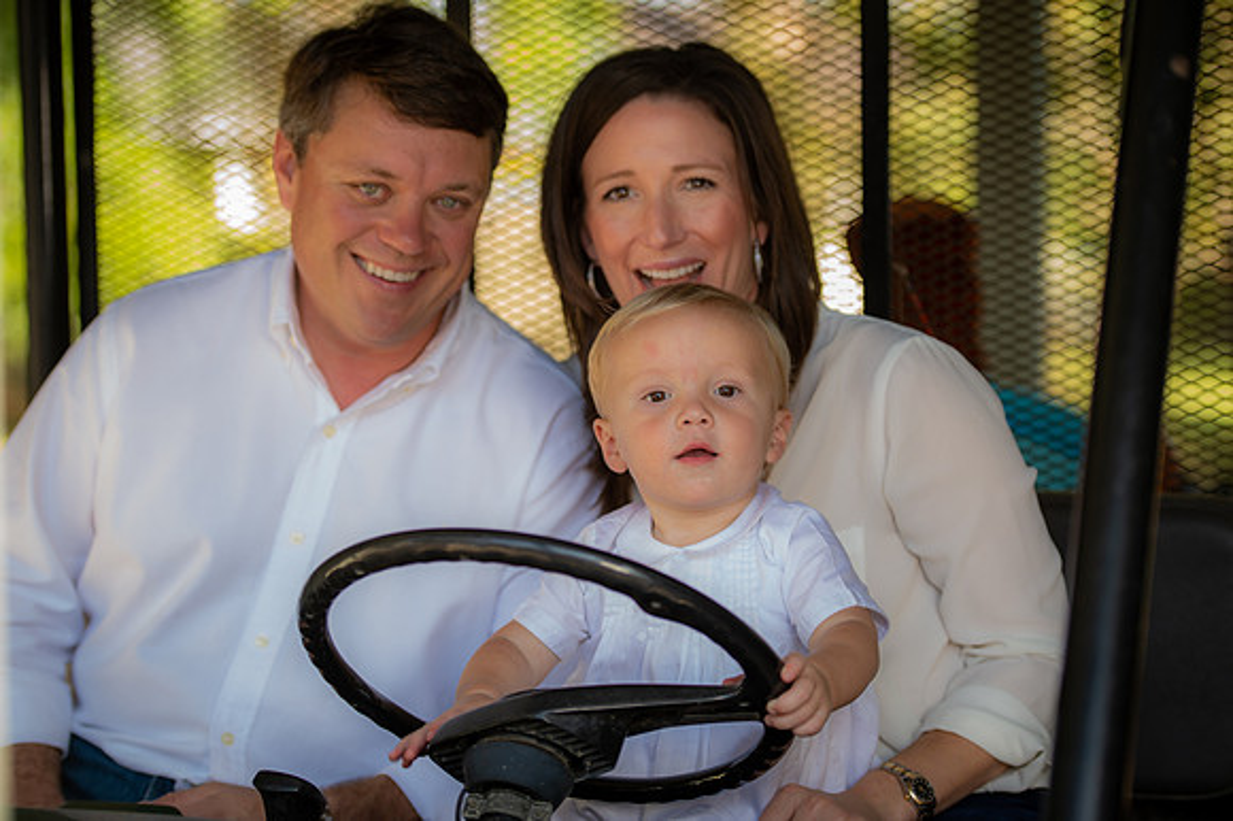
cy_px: 410
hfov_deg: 22.2
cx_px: 616
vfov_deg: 14.8
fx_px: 3149
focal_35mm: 92
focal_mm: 92
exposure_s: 1/80
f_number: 2.8
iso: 50
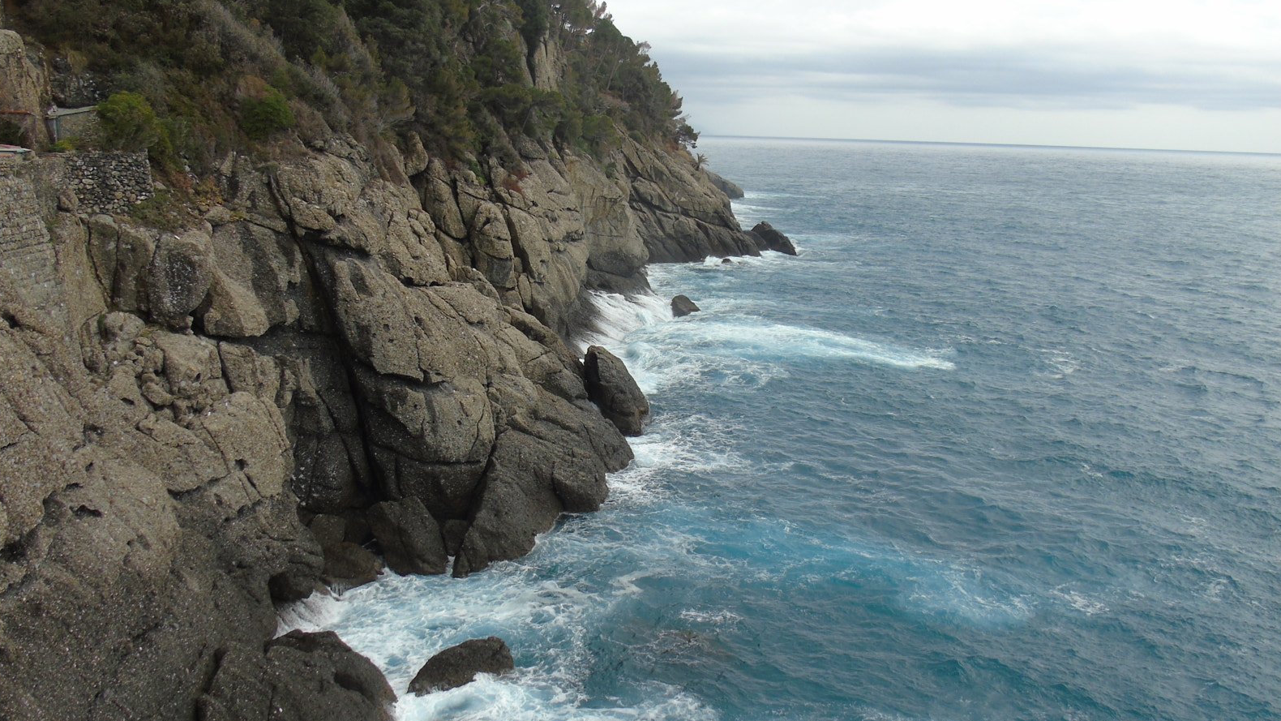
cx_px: 636
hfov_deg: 61.0
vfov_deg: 36.7
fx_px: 1087
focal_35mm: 32
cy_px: 389
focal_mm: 5.2
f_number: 3.6
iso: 80
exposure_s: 1/400
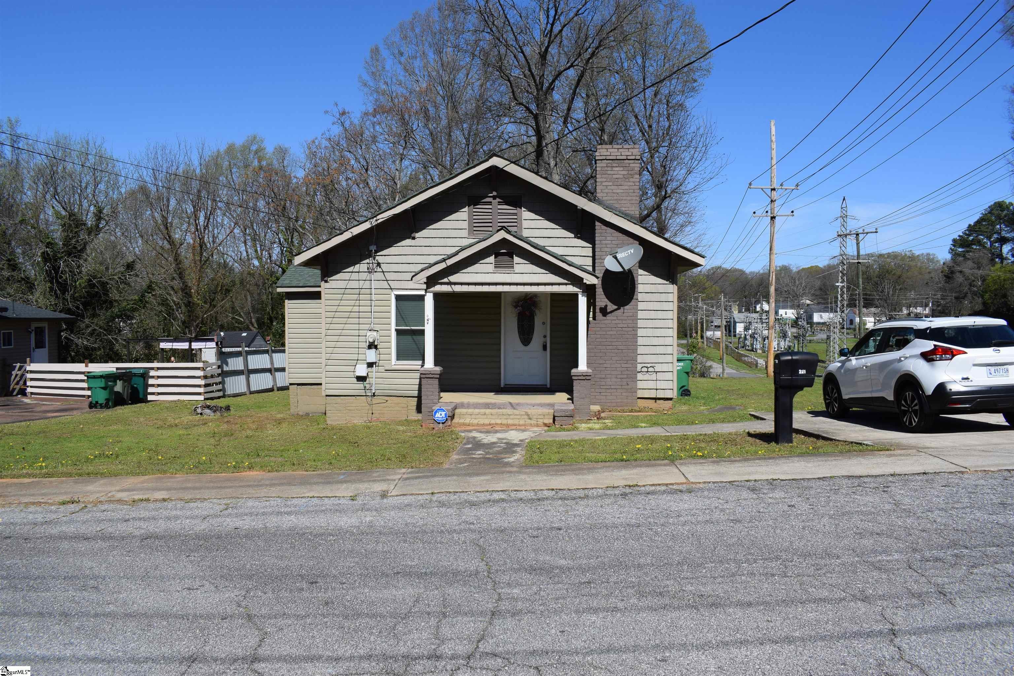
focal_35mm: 27
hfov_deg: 67.4
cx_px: 507
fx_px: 761
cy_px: 338
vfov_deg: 47.9
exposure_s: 1/400
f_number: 10
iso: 200
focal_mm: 18
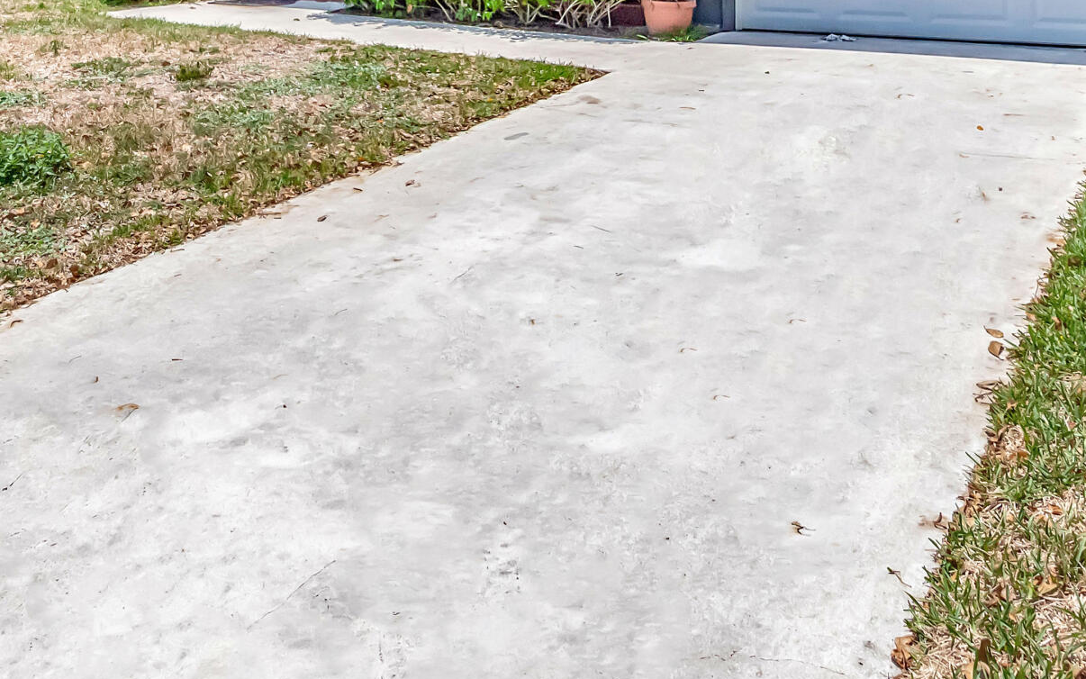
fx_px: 1125
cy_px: -125
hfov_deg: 51.4
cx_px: 486
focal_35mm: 38
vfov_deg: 29.2
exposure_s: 1/3200
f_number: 8
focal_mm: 10
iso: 640
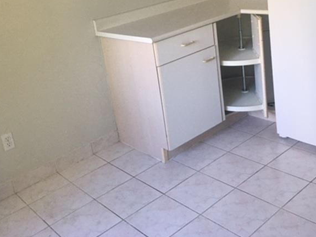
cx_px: 166
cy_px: 72
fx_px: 393
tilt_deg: -17.0
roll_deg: +9.8
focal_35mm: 43
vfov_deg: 33.2
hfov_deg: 43.8
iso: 40
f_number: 2.2
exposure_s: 1/30
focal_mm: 4.15
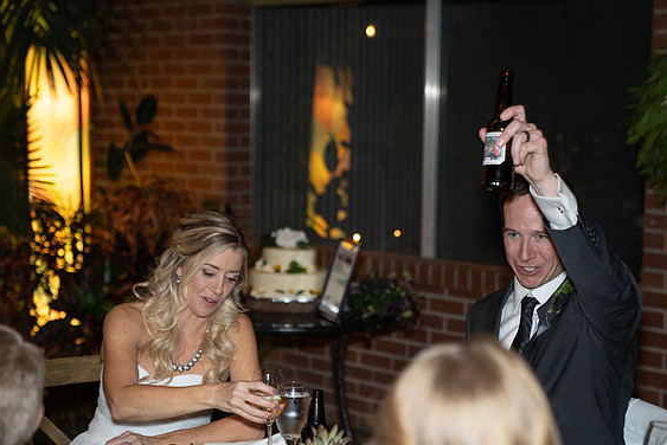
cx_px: 341
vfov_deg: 19.5
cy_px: 220
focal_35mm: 70
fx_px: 1298
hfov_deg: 28.8
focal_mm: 68
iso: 2000
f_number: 2.8
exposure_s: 1/125
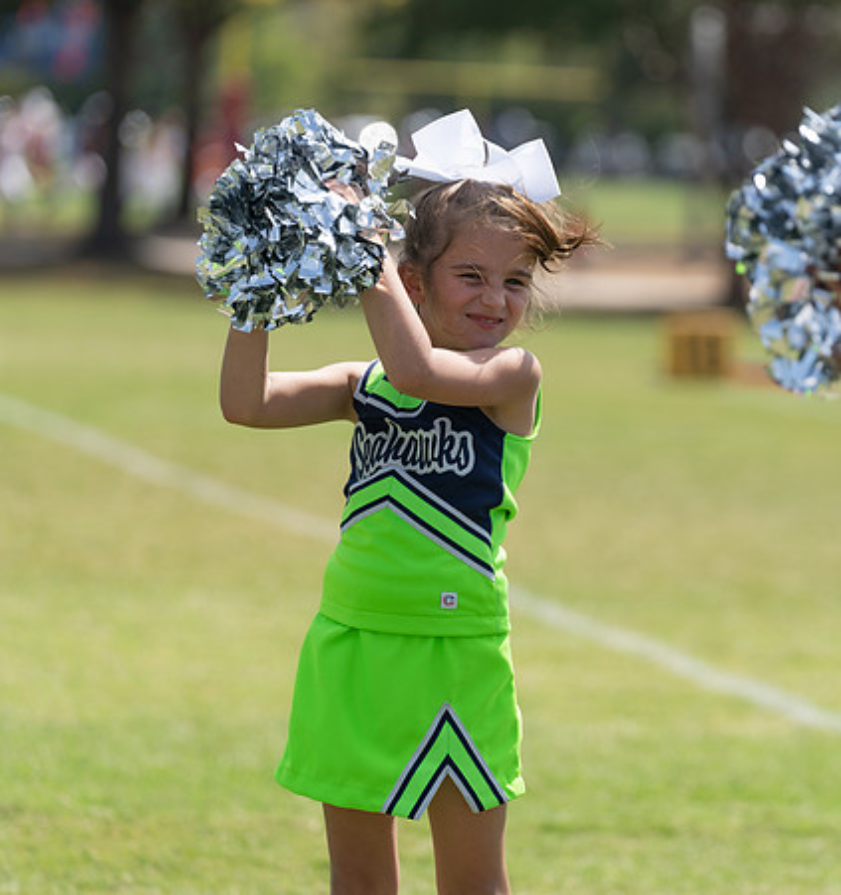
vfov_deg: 6.9
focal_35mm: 263
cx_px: 484
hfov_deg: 6.5
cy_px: 448
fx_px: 7456
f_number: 4
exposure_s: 1/1600
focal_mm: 200
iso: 160
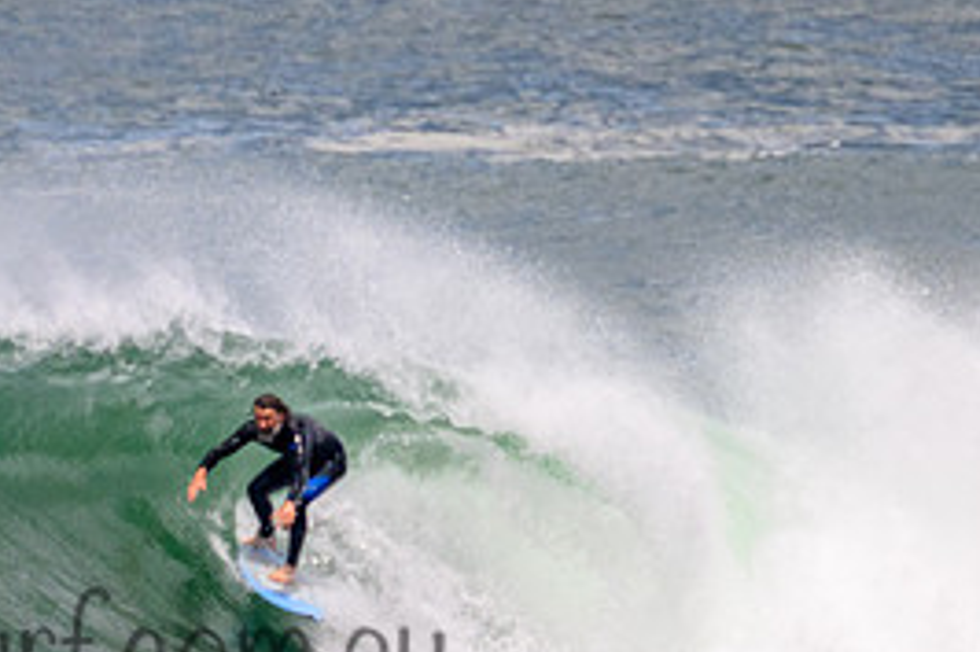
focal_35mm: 2401
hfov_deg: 0.9
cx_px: 50
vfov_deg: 0.6
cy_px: 665
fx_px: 65318
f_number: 11
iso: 1000
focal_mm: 800
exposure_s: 1/2000
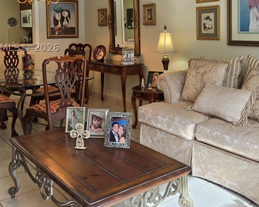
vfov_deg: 35.5
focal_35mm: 41
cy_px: 48
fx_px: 314
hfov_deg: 44.6
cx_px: 150
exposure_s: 1/120
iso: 64
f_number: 1.8
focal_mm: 5.4
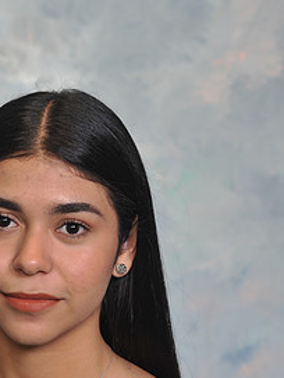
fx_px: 3030
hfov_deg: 5.4
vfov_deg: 7.1
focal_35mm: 277
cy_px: 314
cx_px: 29
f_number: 7.1
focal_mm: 135
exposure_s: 1/125
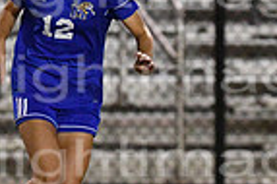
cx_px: 110
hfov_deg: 1.1
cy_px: 121
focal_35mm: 1828
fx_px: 14049
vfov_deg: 0.8
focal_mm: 300
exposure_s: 1/640
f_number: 3.5
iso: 10000
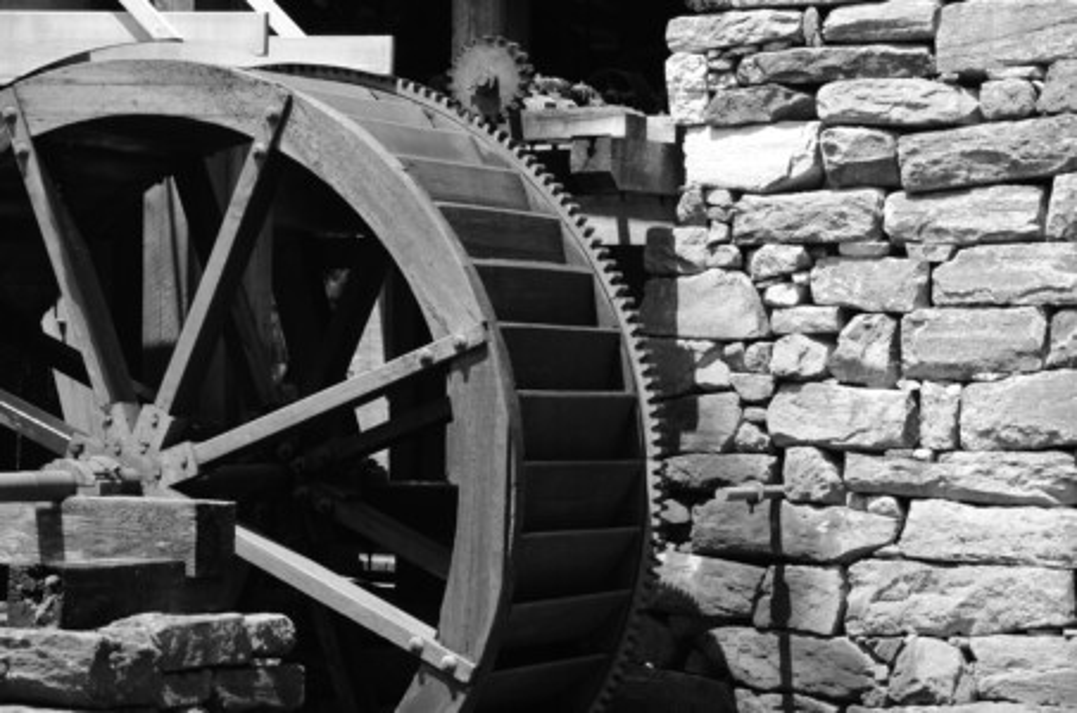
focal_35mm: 112
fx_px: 3359
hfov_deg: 18.2
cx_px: 538
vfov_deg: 12.1
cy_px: 356
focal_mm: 75
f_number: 5.6
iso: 360
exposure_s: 1/500
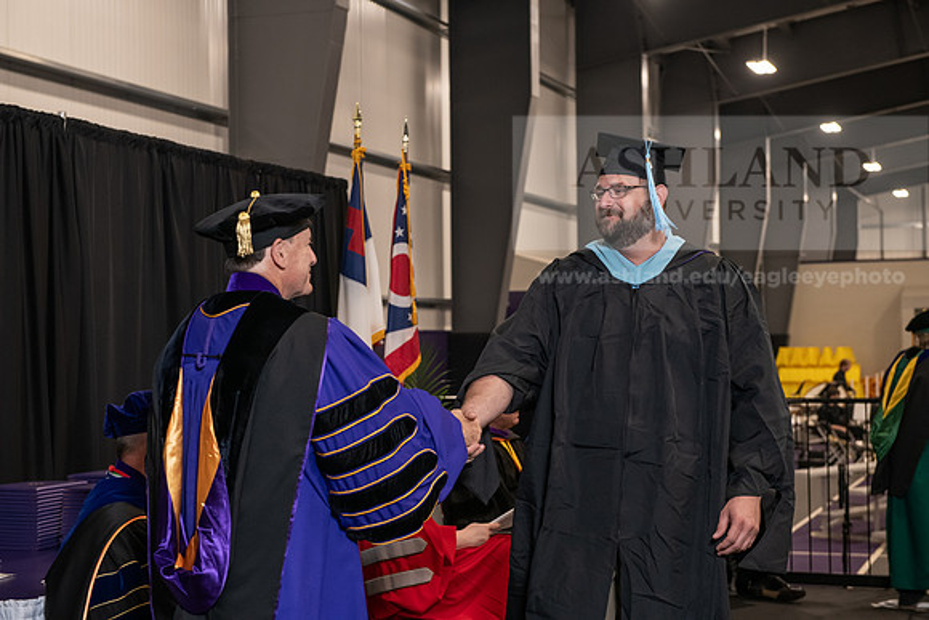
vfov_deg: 21.9
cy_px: 310
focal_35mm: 62
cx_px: 464
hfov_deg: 32.4
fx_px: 1600
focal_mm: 62
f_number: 5
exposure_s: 1/125
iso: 2000
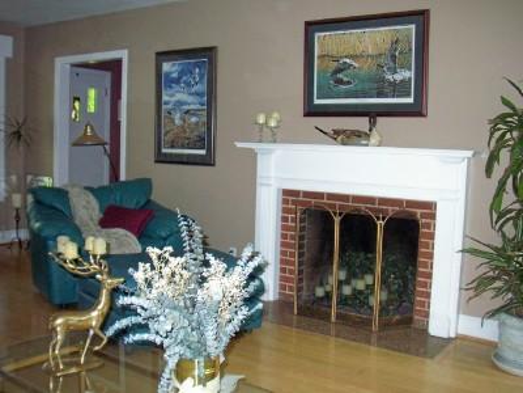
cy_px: 196
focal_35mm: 38
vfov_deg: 37.7
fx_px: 574
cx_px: 262
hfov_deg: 49.0
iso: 250
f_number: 3.9
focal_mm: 6.3
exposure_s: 1/60
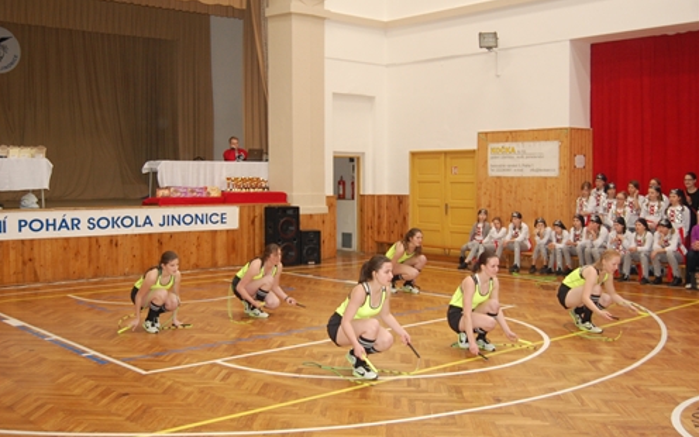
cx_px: 348
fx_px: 762
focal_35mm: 40
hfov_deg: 49.3
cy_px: 206
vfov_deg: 32.0
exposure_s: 1/60
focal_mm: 26
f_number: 4.2
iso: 800
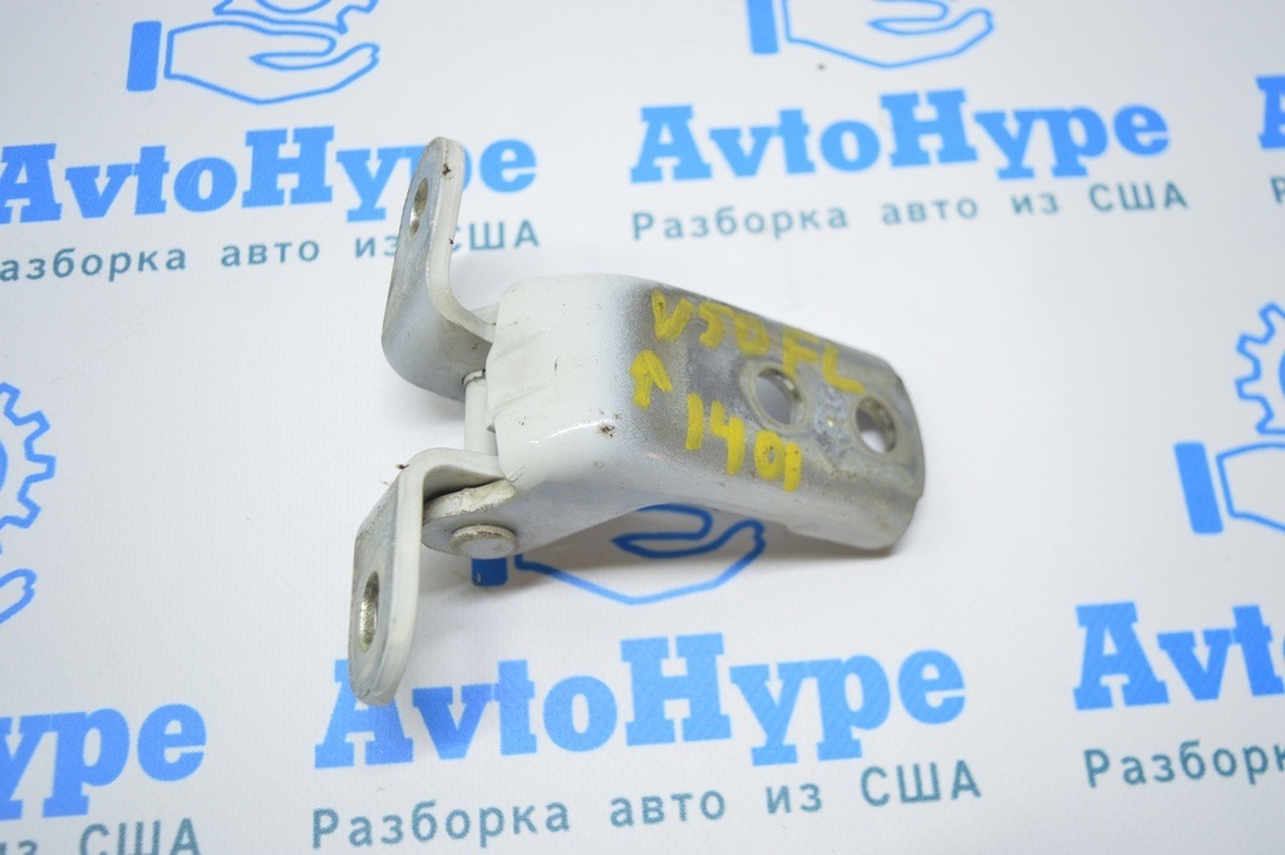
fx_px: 1177
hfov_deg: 57.3
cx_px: 642
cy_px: 428
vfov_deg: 39.9
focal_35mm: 33
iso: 400
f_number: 3.8
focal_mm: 22
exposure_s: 1/50
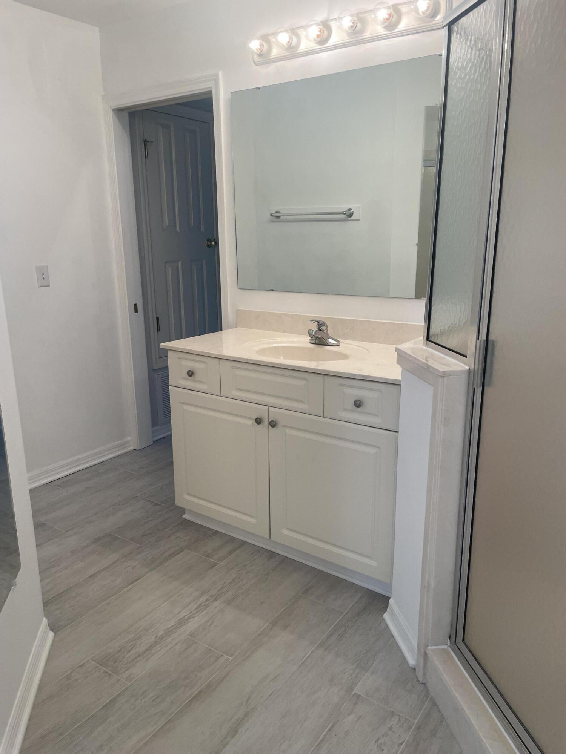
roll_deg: -0.6
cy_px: 377
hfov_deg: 53.1
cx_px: 283
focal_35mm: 26
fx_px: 567
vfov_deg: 67.3
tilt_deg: -15.0
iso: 80
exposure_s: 1/120
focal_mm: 4.2
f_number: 1.6
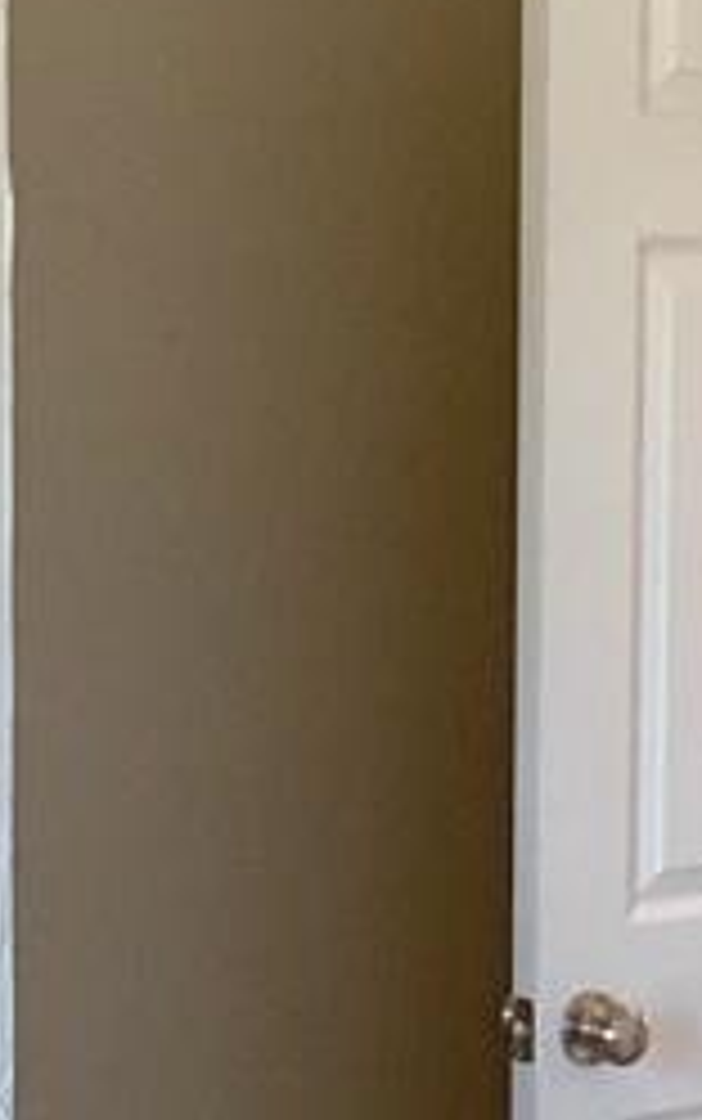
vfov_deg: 15.4
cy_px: 801
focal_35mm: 135
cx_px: 734
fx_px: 4125
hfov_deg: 9.6
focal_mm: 3.3
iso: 80
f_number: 2.4
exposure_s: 1/60
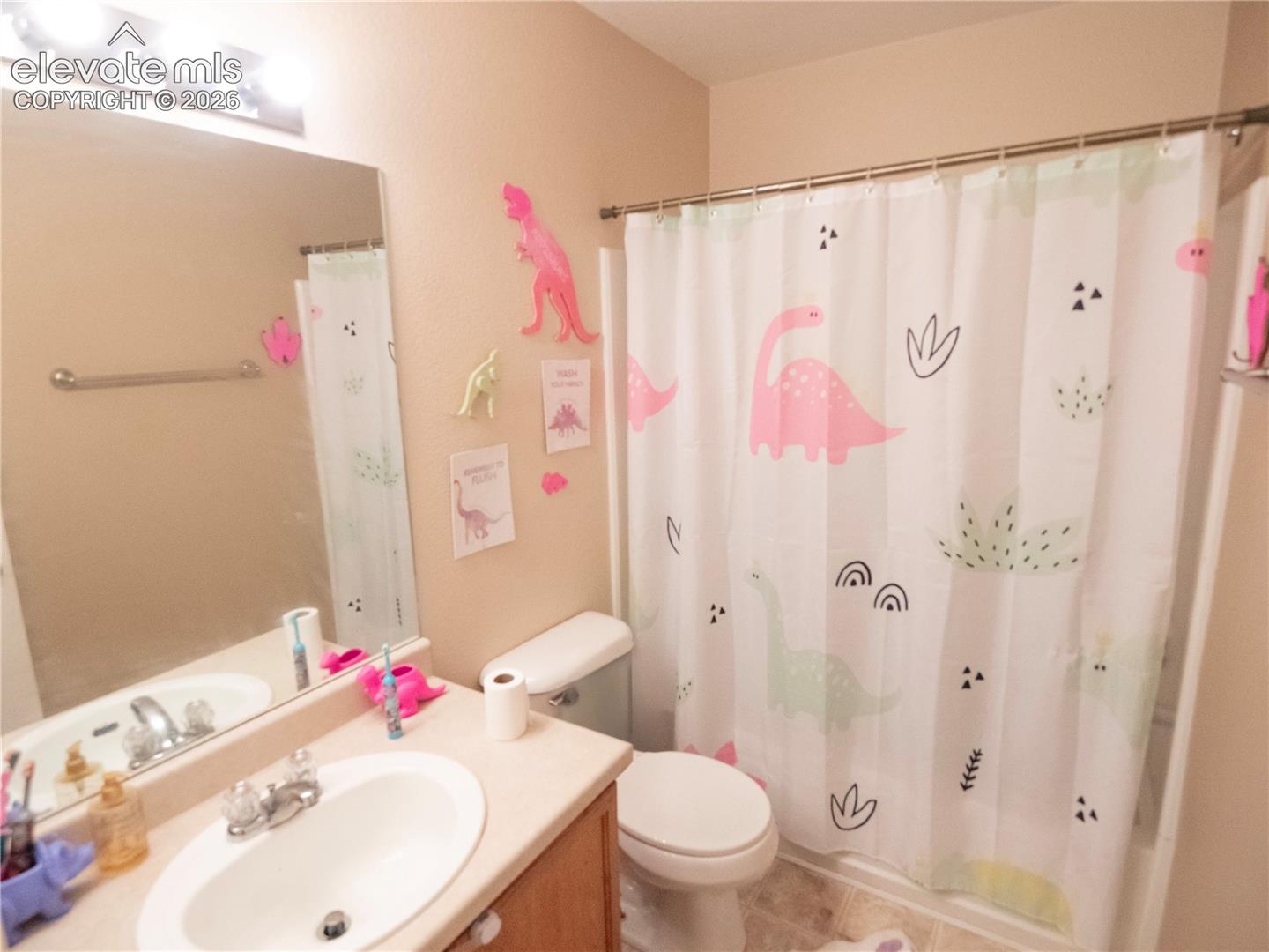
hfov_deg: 87.8
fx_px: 660
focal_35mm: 18
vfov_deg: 71.6
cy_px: 476
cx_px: 634
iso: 4000
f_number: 4
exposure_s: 1/1250
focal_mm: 9
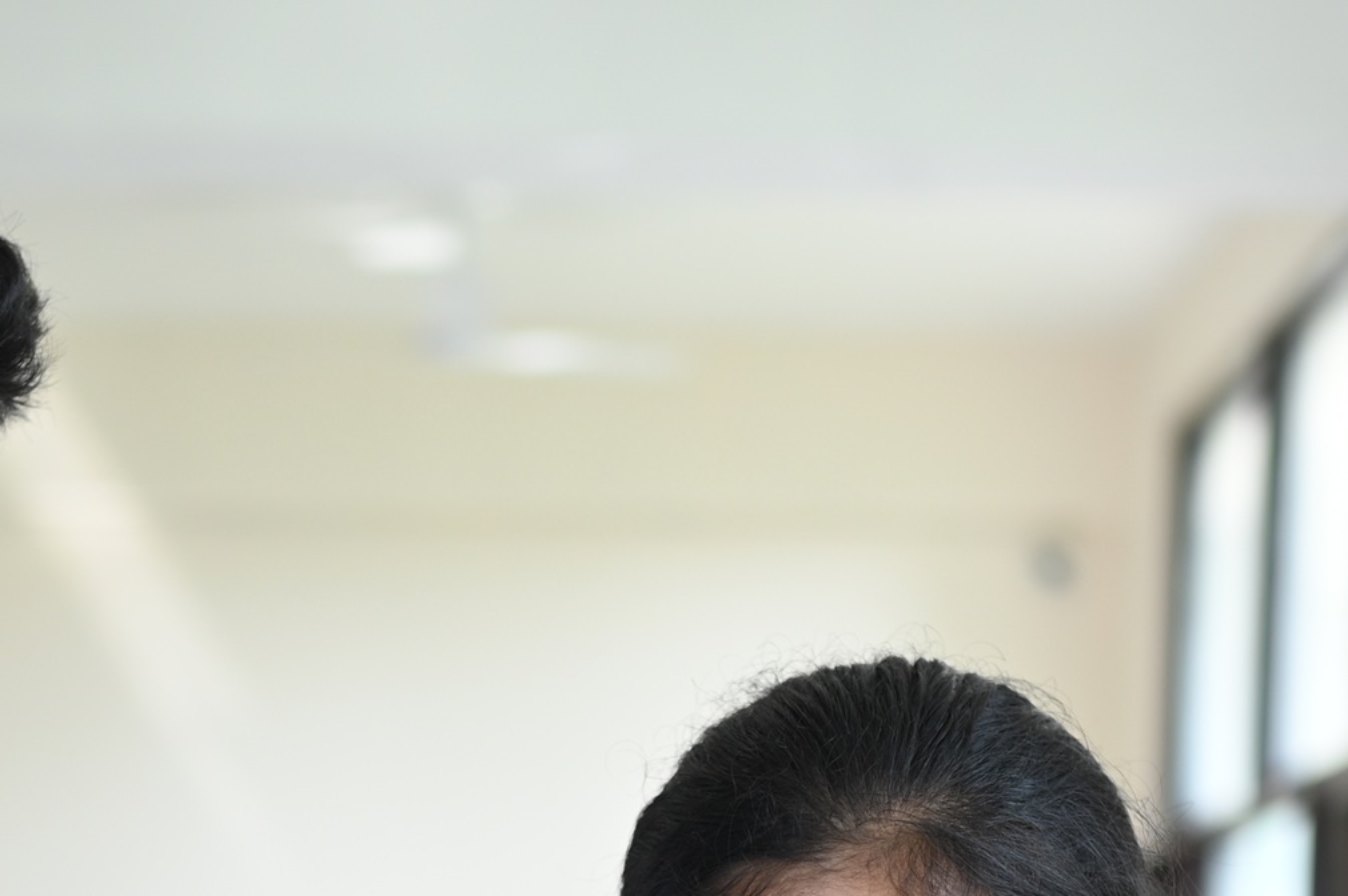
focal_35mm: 104
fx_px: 3892
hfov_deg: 19.5
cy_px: 1311
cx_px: 358
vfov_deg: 12.5
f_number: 1.8
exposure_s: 1/250
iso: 125
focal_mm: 35
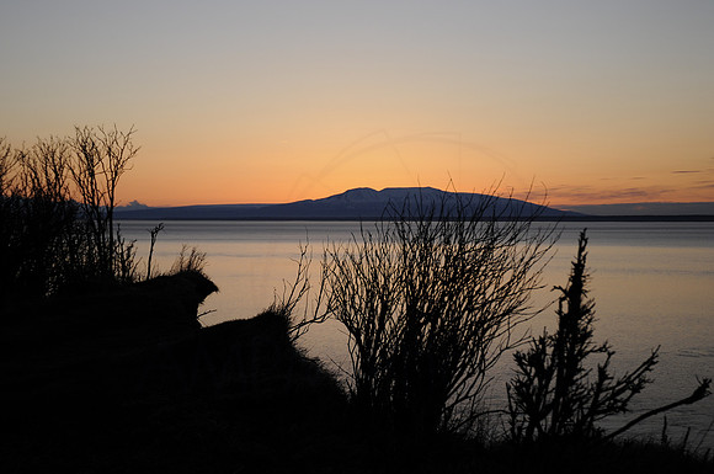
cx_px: 357
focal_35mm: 60
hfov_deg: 33.4
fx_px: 1188
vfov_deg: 22.6
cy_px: 237
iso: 200
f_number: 4.2
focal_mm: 40
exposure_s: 1/125
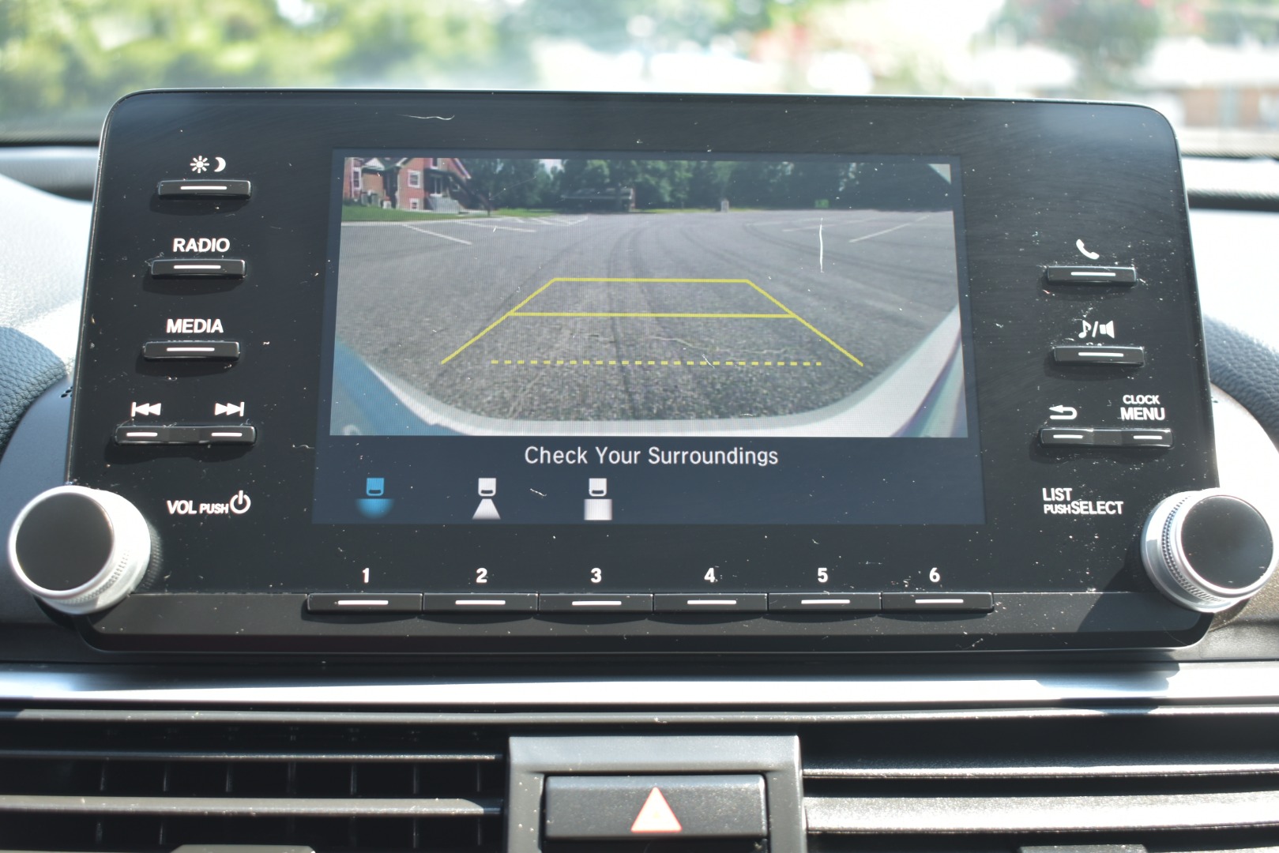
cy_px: 426
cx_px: 640
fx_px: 1332
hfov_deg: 51.3
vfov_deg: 35.5
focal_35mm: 38
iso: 100
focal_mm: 25
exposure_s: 1/40
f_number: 4
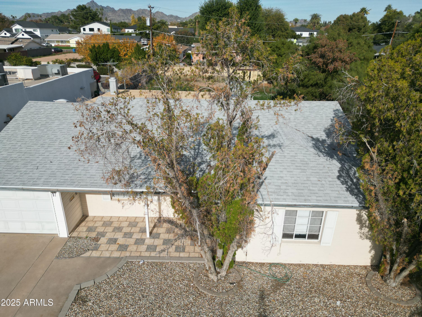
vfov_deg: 56.8
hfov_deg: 71.6
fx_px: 293
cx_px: 211
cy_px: 158
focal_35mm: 24
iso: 200
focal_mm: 6.72
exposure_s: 1/6000
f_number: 1.7
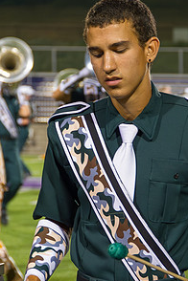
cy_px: 149
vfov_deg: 9.2
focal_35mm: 223
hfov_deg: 6.2
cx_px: 121
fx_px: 1747
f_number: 5.6
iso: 2800
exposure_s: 1/160
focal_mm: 95
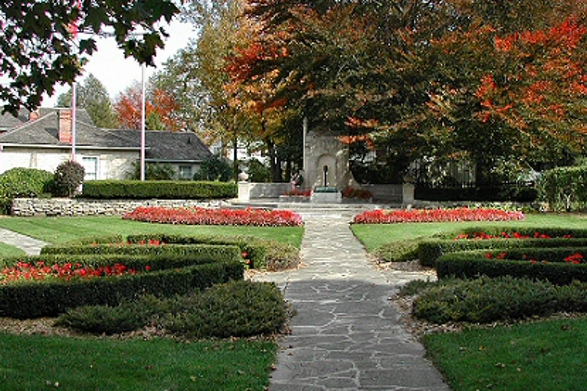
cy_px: 197
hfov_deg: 44.5
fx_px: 717
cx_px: 320
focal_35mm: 44
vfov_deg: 30.5
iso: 100
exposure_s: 1/97.4
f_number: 7.6
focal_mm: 8
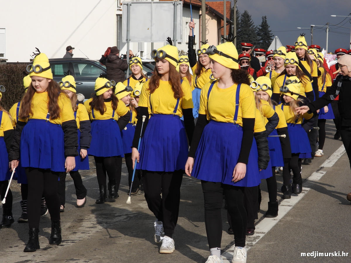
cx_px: 176
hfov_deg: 15.8
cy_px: 132
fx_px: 1267
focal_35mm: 125
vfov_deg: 11.9
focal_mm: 22.5
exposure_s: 1/1600
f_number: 4
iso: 100
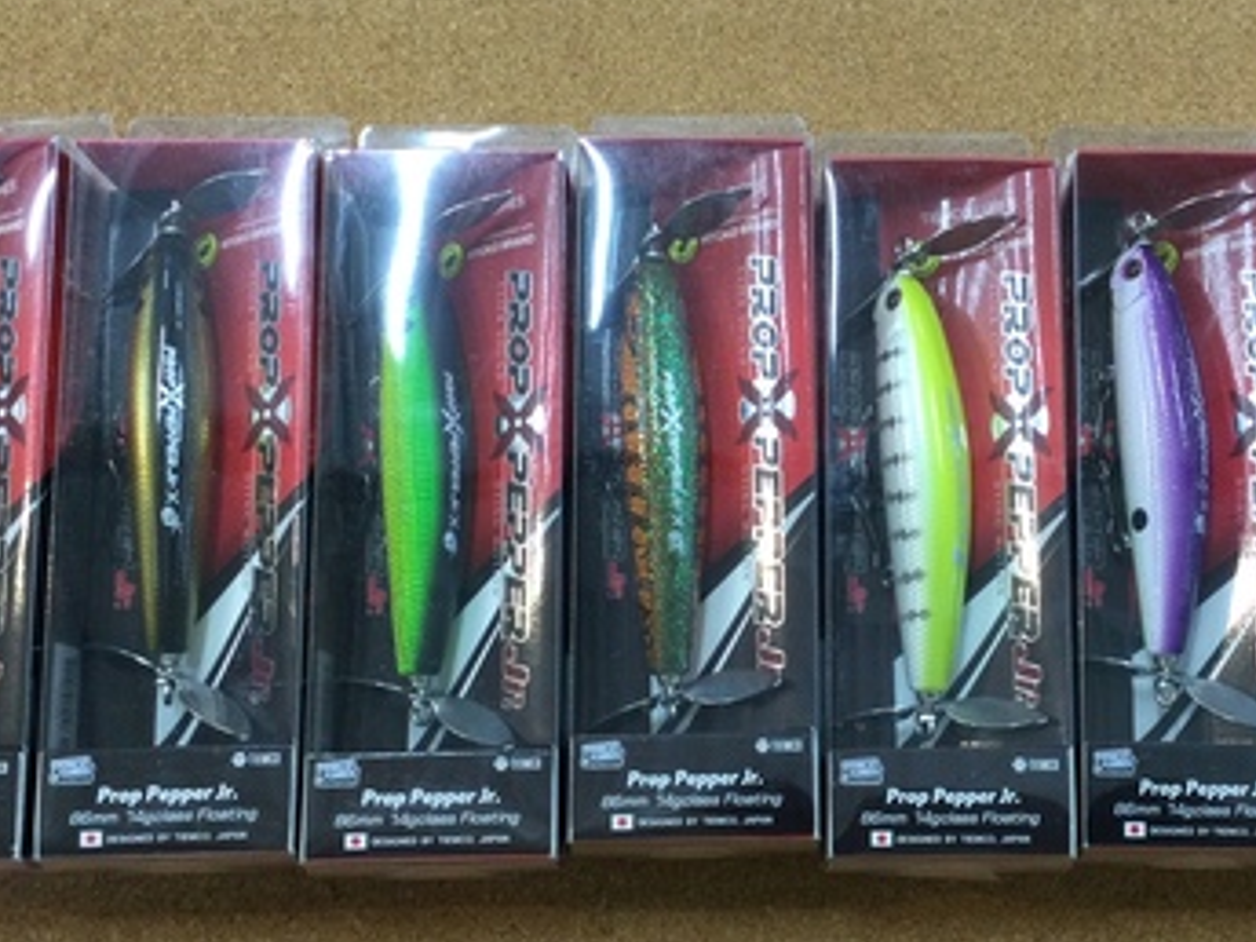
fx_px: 1959
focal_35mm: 54
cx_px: 829
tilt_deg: -80.1
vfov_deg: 27.0
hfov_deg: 35.2
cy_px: 478
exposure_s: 1/30
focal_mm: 3.3
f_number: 2.4
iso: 64
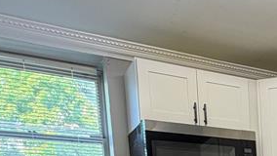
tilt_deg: -6.5
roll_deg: +2.8
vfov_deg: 18.0
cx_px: 282
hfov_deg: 34.2
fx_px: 404
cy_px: 271
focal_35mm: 55
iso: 100
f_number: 2.2
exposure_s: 1/65
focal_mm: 2.22
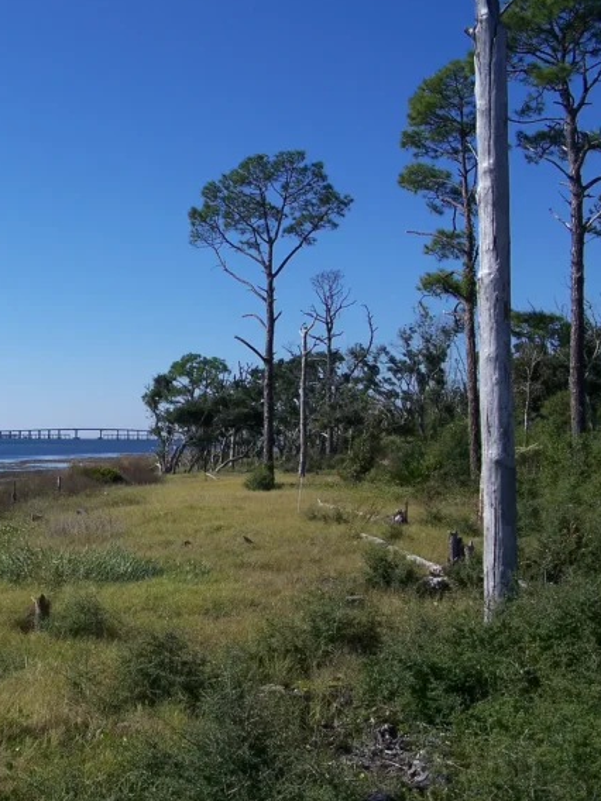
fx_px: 1157
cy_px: 402
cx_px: 75
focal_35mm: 50
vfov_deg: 38.2
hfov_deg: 28.1
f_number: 4
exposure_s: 1/800
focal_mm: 7.8
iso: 64
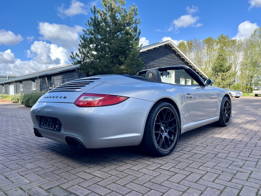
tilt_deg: +0.8
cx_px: 130
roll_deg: +2.7
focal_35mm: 26
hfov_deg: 67.3
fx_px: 196
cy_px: 98
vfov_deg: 53.1
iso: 50
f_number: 1.5
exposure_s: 1/1597
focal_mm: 5.7
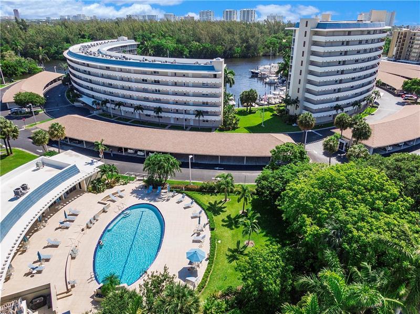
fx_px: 291
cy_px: 157
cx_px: 210
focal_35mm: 24
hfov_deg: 71.6
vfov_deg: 56.8
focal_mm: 4.39
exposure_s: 1/2500
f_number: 2.8
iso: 100
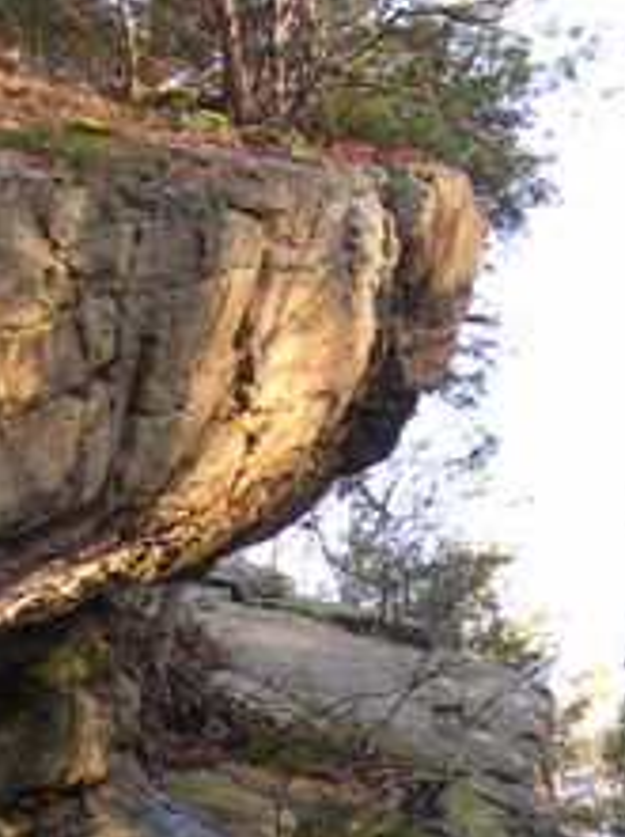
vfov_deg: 12.6
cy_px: 1369
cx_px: 411
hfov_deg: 10.1
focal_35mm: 147
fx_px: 3549
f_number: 2.8
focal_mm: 8
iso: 100
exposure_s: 1/61.3
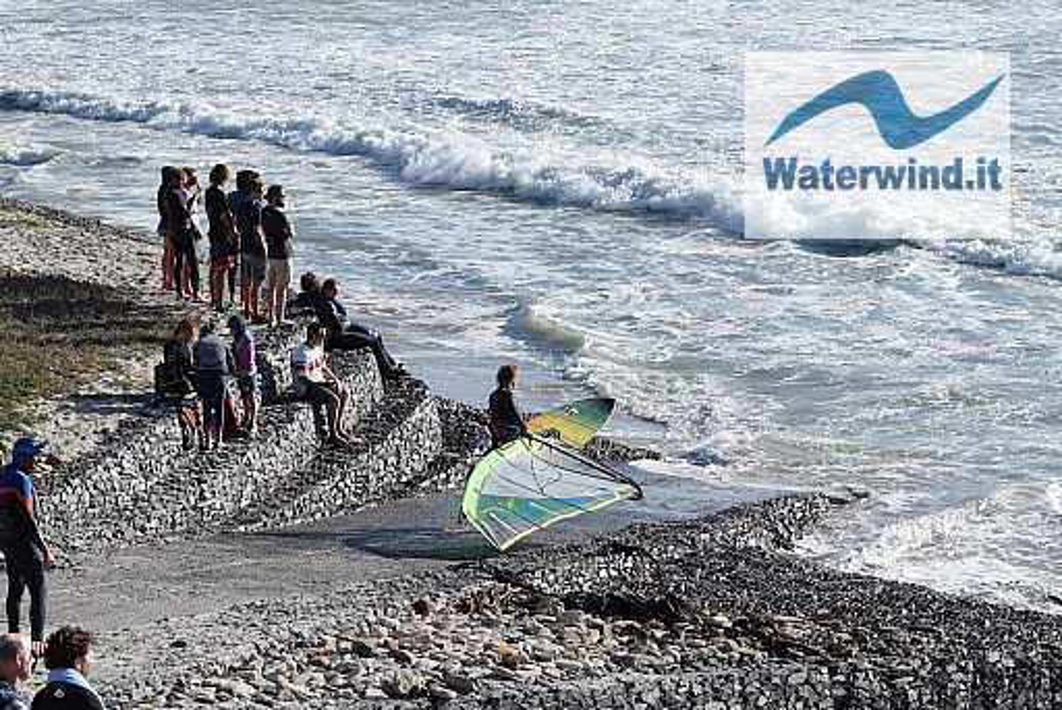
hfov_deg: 19.4
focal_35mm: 105
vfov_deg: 13.1
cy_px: 355
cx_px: 531
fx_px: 3099
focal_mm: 70
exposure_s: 1/250
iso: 250
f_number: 8
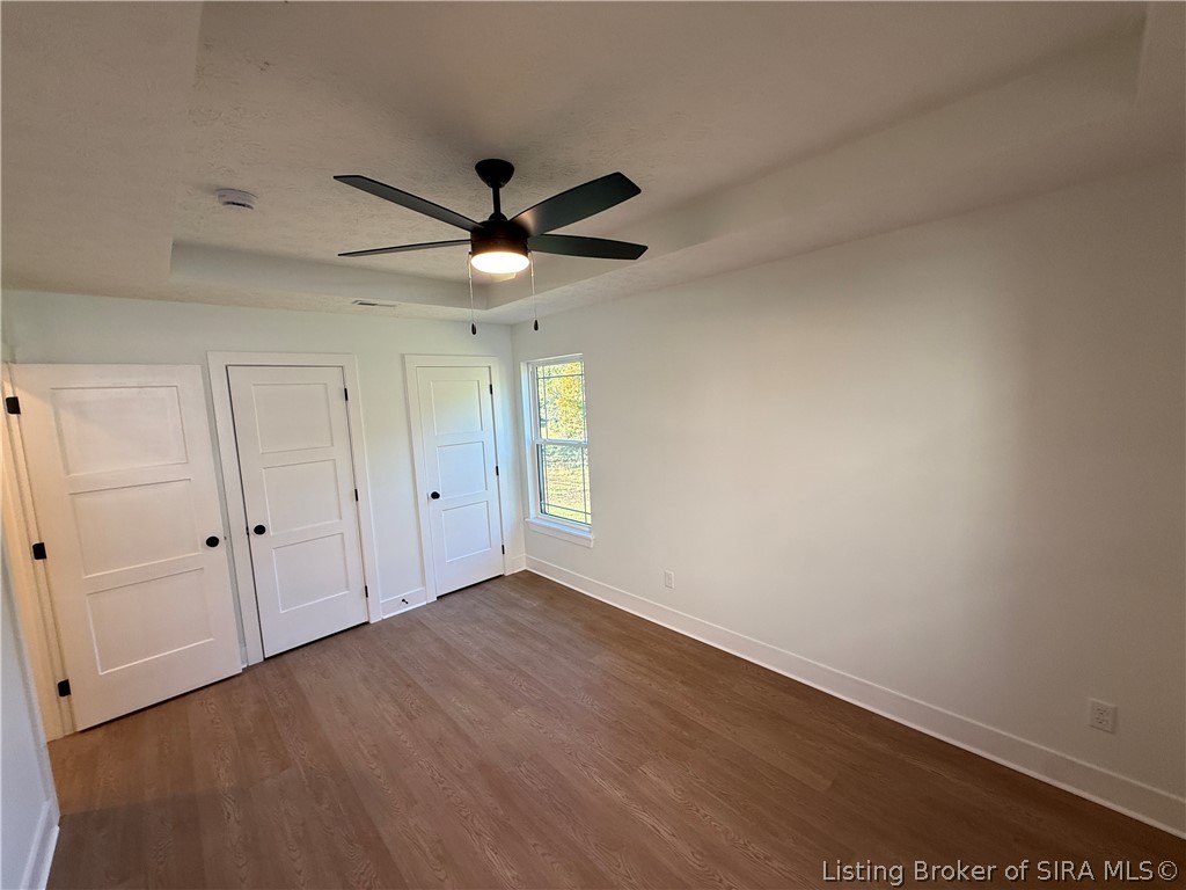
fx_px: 480
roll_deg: +3.3
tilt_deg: -6.4
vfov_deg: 85.7
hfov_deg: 102.1
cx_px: 593
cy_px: 445
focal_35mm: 14
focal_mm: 2.22
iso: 125
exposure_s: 1/120
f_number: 2.2
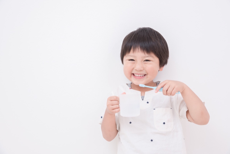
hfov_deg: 36.2
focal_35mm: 55
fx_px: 351
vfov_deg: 24.6
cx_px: 115
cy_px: 77
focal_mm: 55
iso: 160
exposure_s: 1/125
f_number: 8
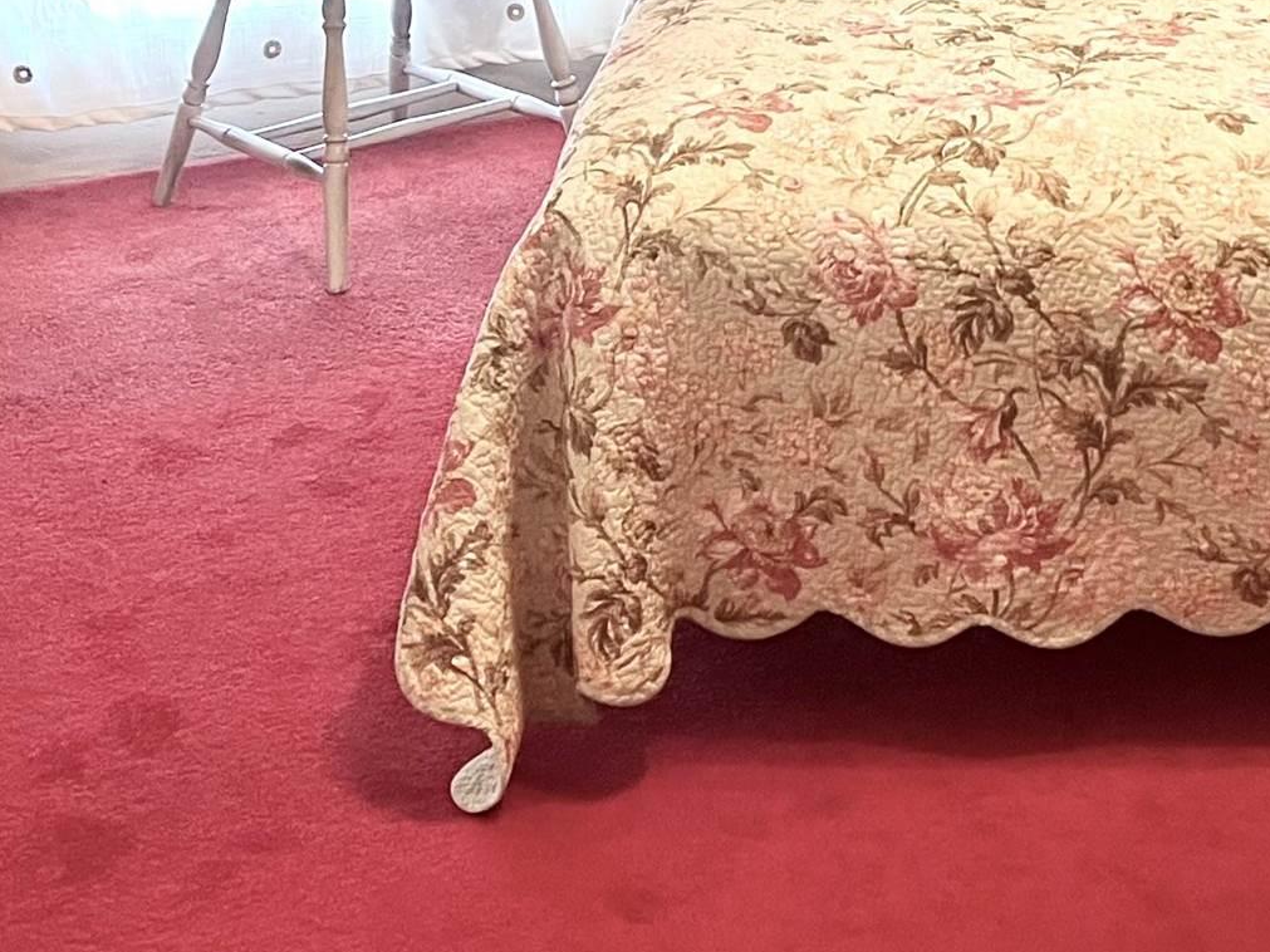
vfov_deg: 17.8
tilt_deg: -12.6
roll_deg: -1.0
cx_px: 1156
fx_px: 2898
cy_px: -175
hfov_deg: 24.0
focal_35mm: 79
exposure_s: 1/60
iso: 100
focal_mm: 5.7
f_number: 1.5
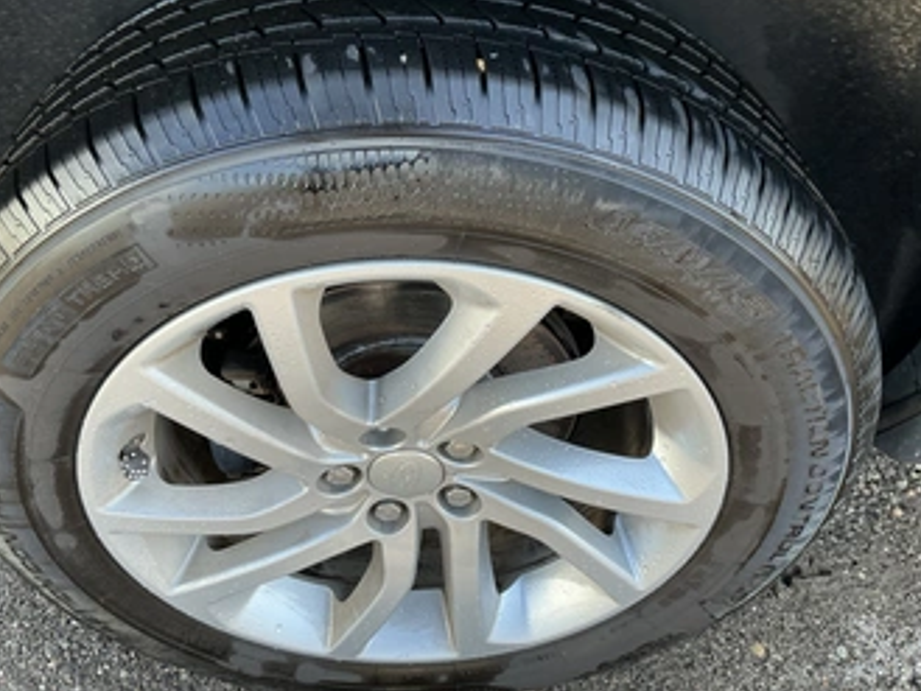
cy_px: 344
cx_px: 431
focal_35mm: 34
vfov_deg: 41.8
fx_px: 905
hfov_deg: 53.9
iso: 25
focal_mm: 3
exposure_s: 1/122
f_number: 1.8
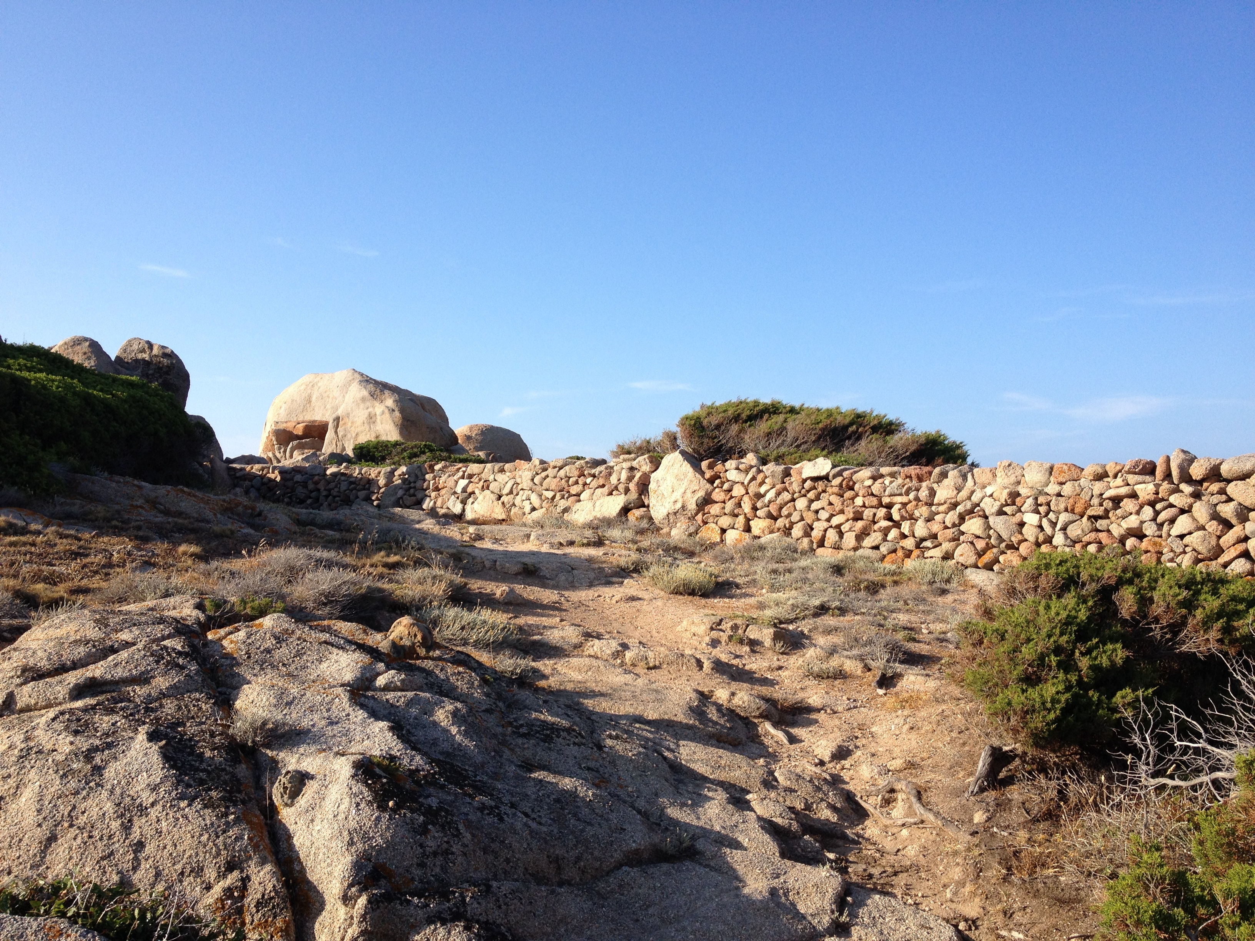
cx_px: 628
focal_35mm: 35
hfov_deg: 52.6
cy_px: 470
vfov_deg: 40.7
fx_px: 1269
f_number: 2.4
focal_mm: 4.28
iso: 50
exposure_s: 1/1062
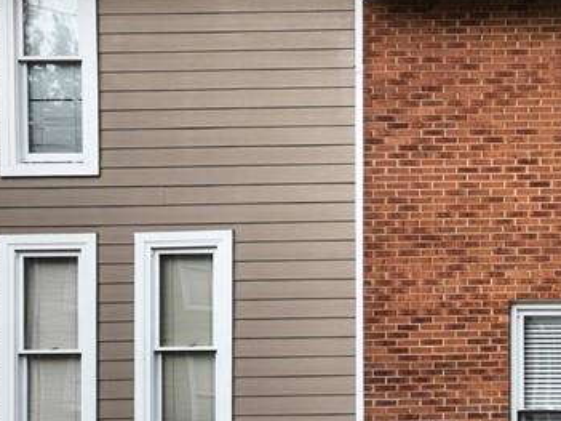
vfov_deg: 20.1
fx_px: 1134
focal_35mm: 70
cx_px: 730
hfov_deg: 24.3
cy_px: 451
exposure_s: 1/15
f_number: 2.8
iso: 110
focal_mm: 12.29
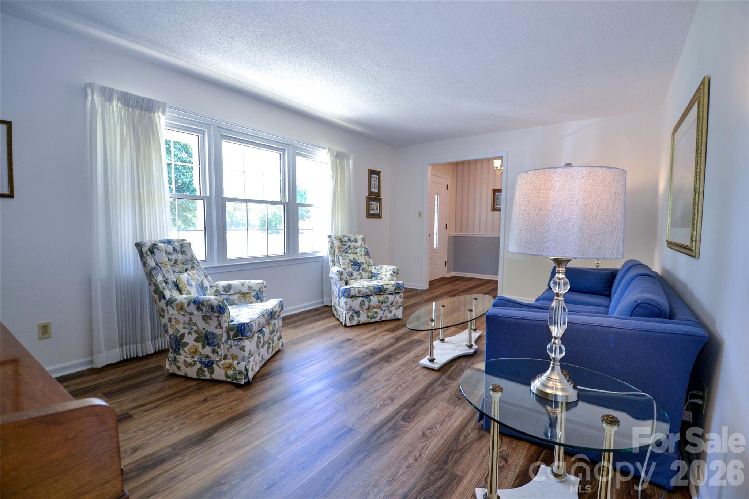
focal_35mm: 15
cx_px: 374
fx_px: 312
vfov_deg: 77.3
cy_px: 250
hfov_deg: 100.4
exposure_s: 1/60
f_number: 3.5
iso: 500
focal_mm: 10
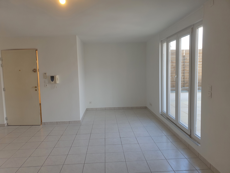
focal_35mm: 26
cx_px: 115
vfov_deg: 53.1
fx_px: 173
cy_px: 86
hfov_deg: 67.3
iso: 50
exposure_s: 1/128
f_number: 2.4
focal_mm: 4.3
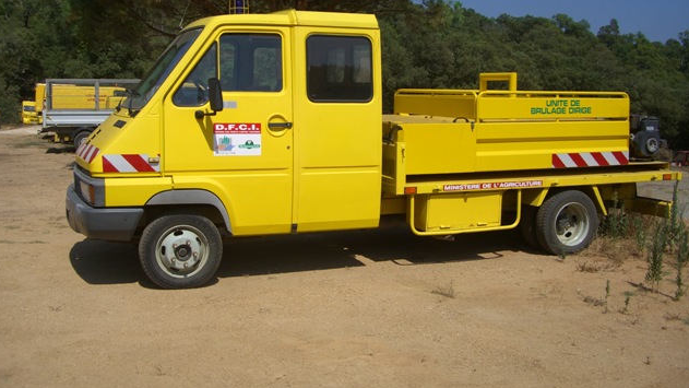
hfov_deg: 48.4
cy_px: 139
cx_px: 345
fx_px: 767
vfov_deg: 28.2
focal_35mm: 42
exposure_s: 1/640
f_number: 5.6
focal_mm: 7.9
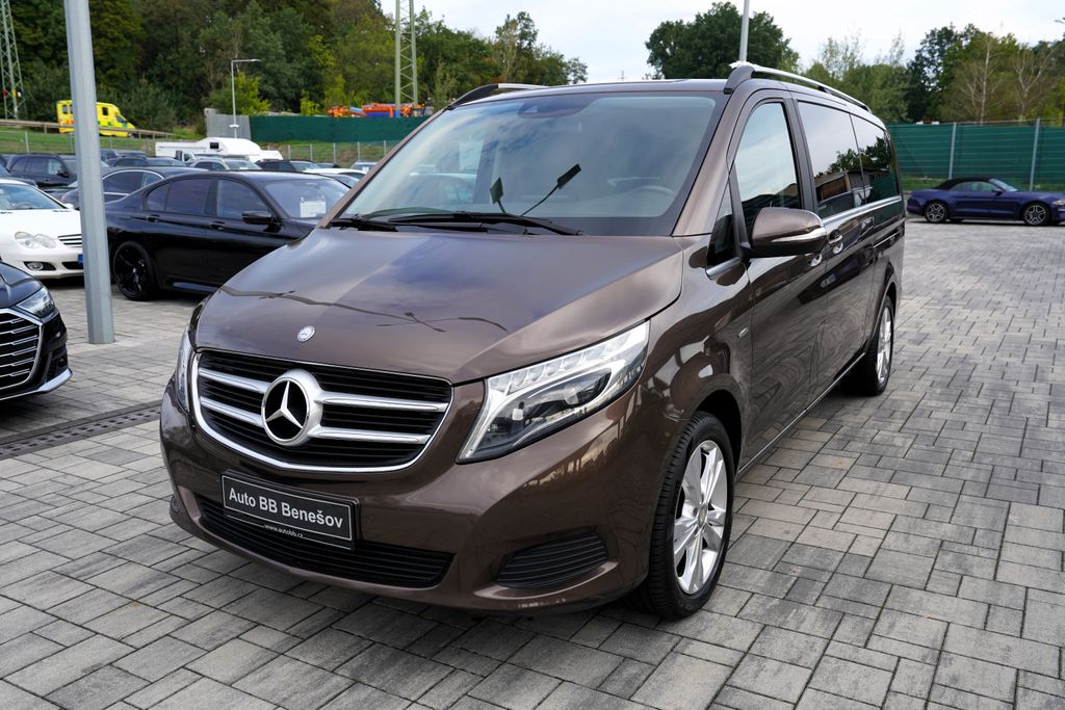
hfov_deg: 61.9
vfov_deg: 43.6
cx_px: 532
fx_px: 888
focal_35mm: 30
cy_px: 355
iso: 100
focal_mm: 30
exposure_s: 1/125
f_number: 5.6
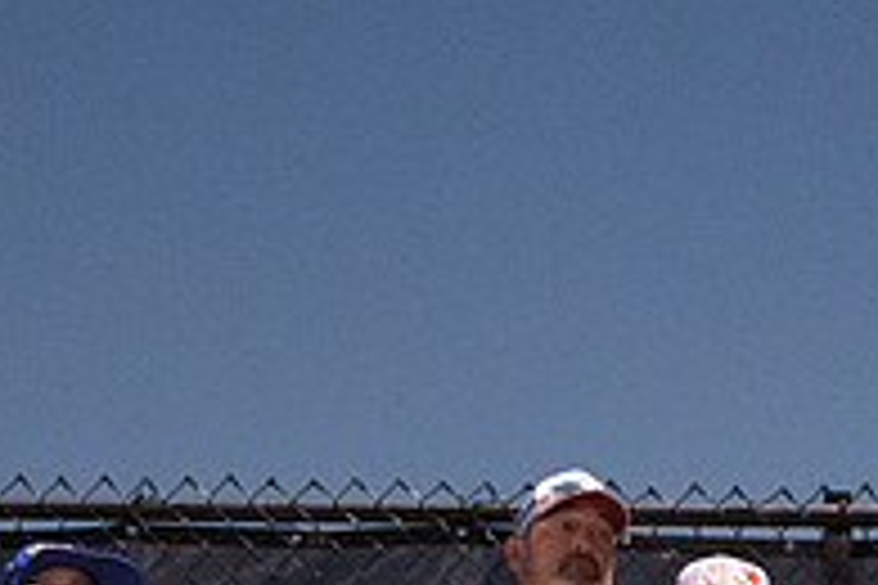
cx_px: 32
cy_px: 712
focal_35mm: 336
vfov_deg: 4.1
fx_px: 8194
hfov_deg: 6.1
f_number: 2.8
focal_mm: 88
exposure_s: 1/200
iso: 8000
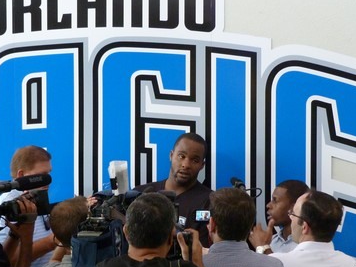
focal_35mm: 90
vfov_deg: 16.3
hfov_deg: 21.8
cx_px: 152
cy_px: 198
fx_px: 926
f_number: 3.2
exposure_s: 1/40
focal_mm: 9
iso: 400
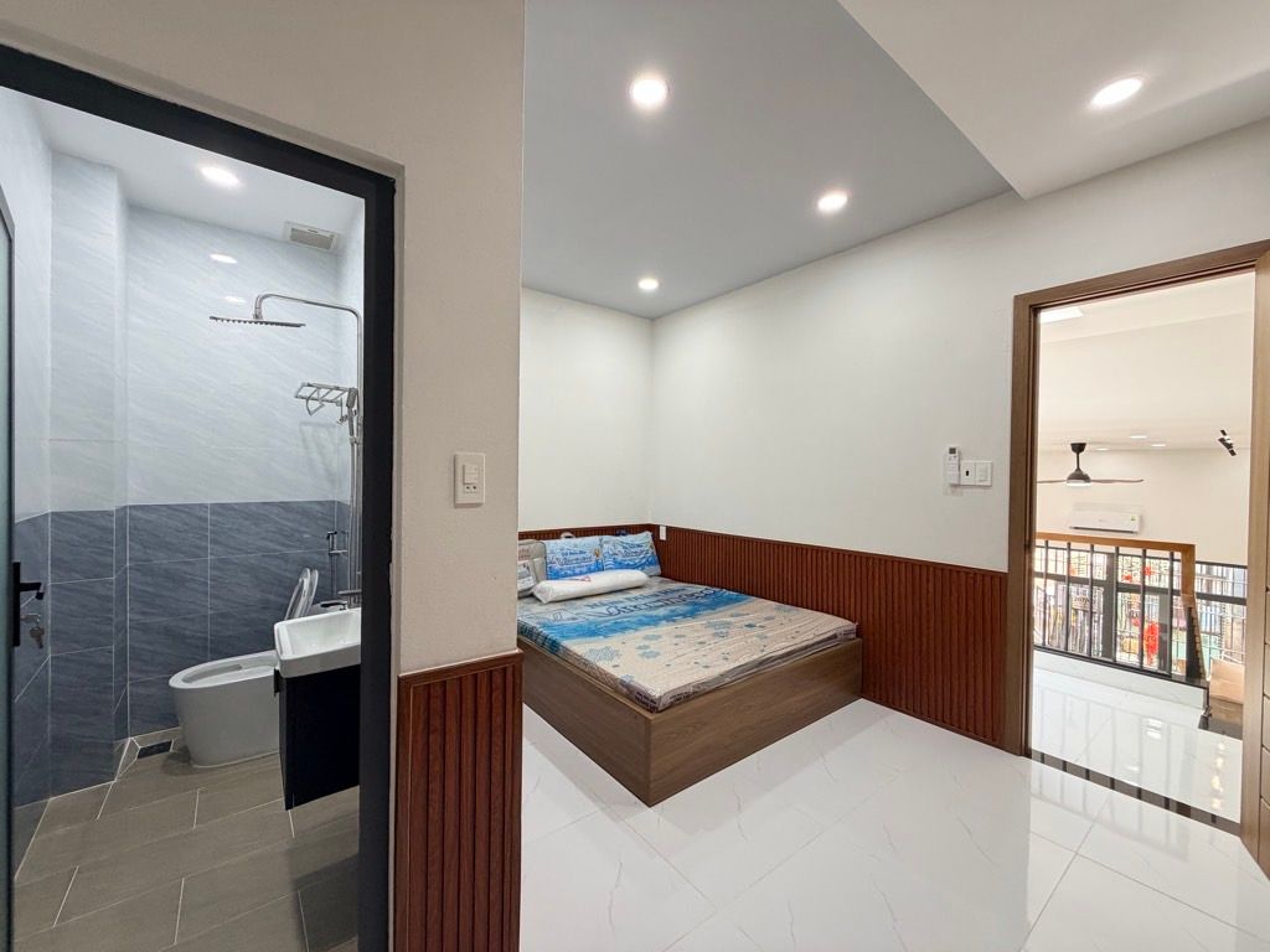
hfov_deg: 102.1
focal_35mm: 14
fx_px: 514
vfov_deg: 85.7
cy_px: 476
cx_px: 635
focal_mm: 2.22
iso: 250
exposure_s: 1/100
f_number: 2.2
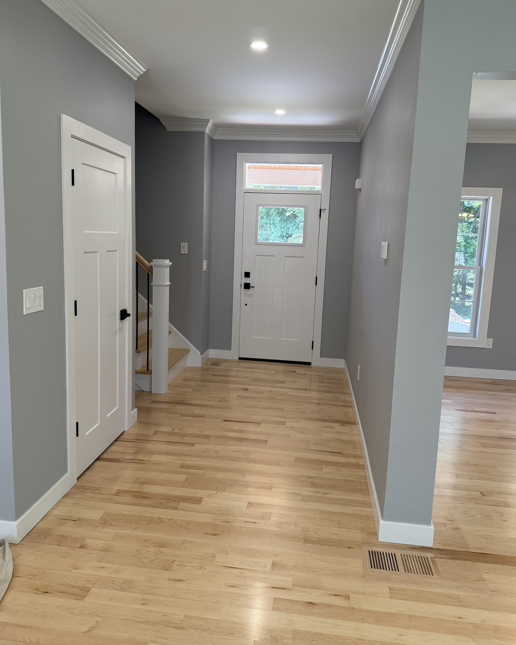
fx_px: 496
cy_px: 310
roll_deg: -1.7
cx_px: 257
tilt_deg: -7.0
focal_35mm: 26
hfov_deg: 54.9
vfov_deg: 66.0
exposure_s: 1/120
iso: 125
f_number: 1.78
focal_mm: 6.76
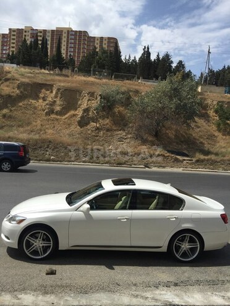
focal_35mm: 29
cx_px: 115
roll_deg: -4.9
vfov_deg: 61.7
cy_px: 153
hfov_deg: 48.2
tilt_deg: -2.3
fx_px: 257
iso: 32
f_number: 2.2
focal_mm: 4.15
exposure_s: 1/2825
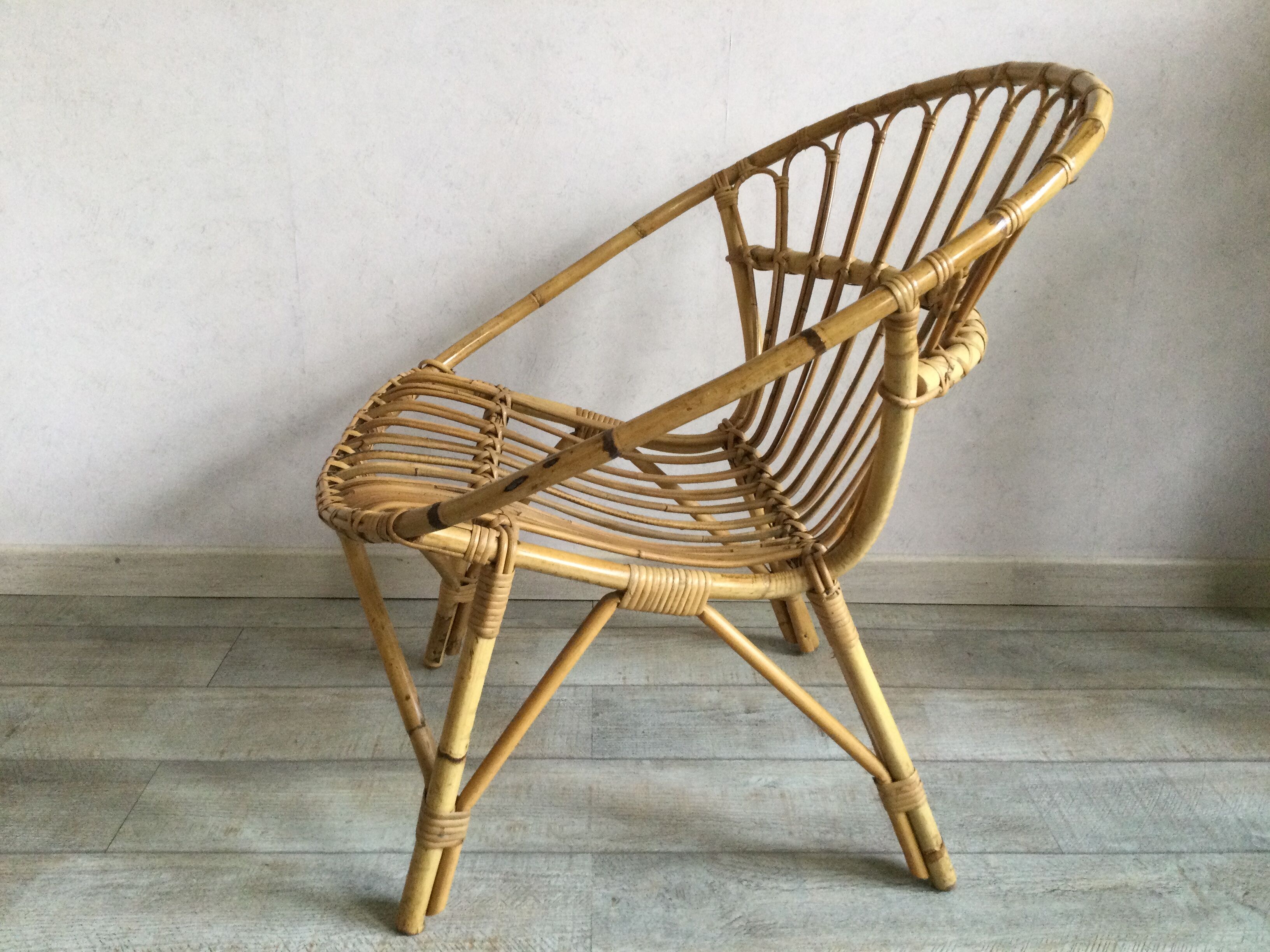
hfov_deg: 58.4
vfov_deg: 45.4
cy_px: 476
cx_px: 635
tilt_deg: -21.6
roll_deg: -1.7
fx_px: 1137
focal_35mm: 31
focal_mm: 3.3
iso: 125
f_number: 2.4
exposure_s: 1/33
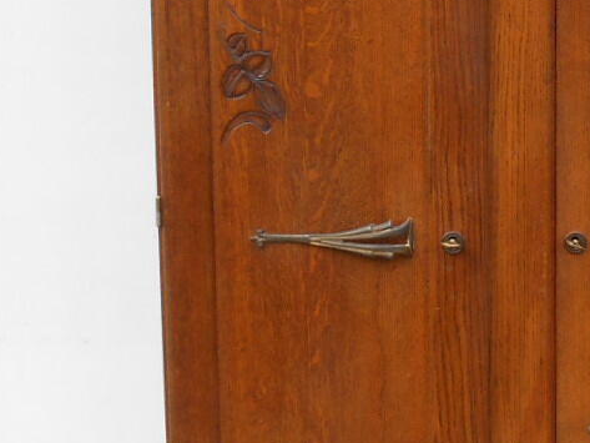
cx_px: 939
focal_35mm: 115
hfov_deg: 15.5
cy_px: 221
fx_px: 1961
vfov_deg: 12.9
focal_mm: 5.8
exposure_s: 1/200
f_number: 3.6
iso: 80
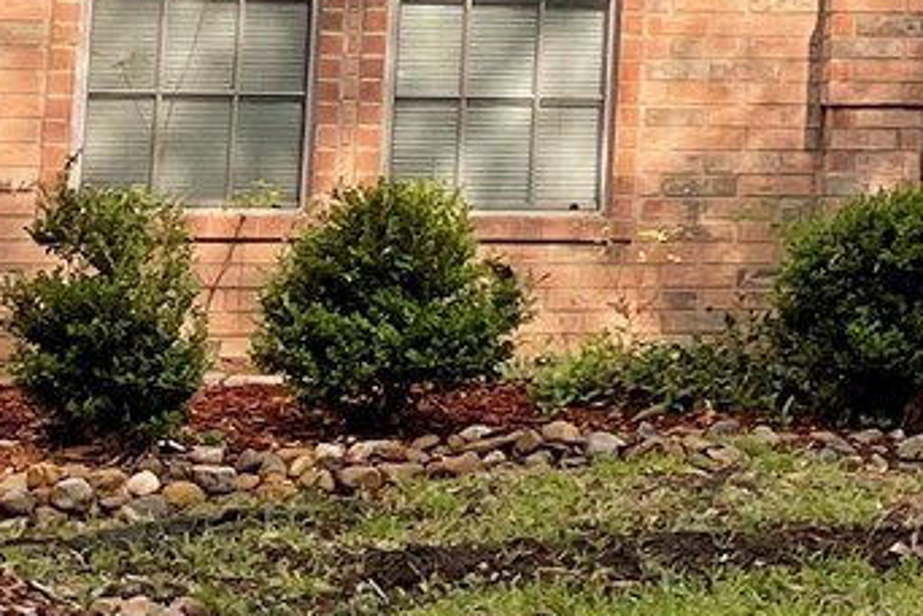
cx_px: 1735
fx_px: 4153
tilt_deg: +9.2
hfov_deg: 11.6
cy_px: -470
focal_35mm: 162
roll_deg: -0.8
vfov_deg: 8.2
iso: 32
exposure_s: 1/676
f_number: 1.6
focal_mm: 5.1
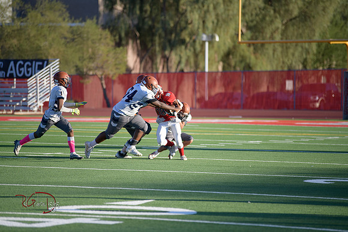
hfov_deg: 10.3
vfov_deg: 6.9
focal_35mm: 200
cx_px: 174
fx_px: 1934
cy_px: 116
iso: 640
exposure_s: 1/5000
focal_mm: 200
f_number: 2.8
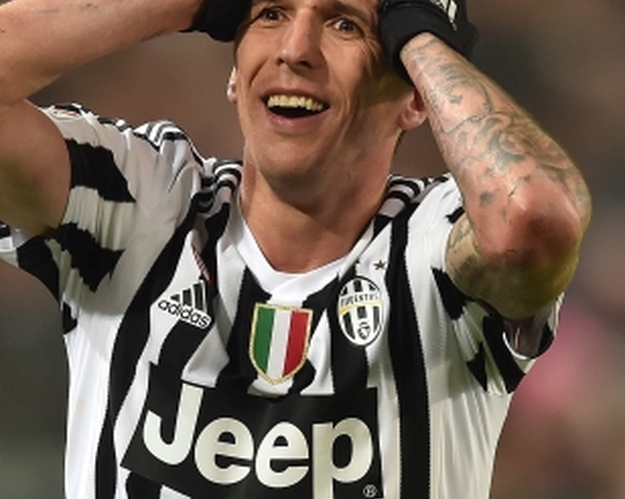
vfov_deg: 1.5
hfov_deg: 1.8
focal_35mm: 1049
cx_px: 269
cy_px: 251
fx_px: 19392
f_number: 4
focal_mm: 550
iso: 1600
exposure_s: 1/1250
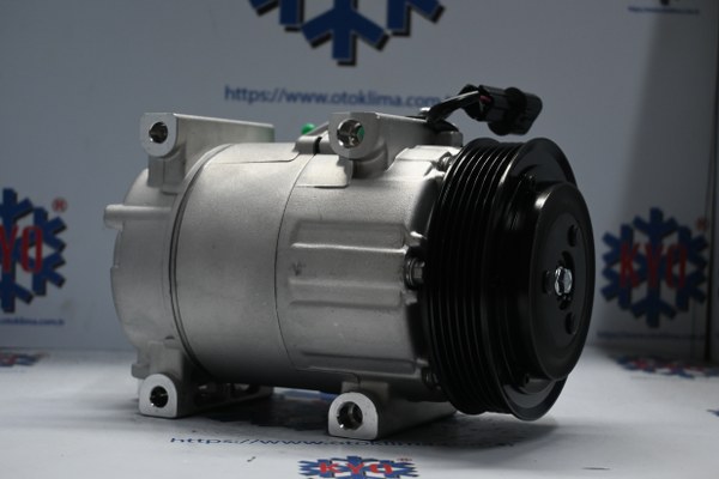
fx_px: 1288
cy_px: 240
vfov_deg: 21.1
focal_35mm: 64
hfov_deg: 31.2
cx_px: 360
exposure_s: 1/60
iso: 800
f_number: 6
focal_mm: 43
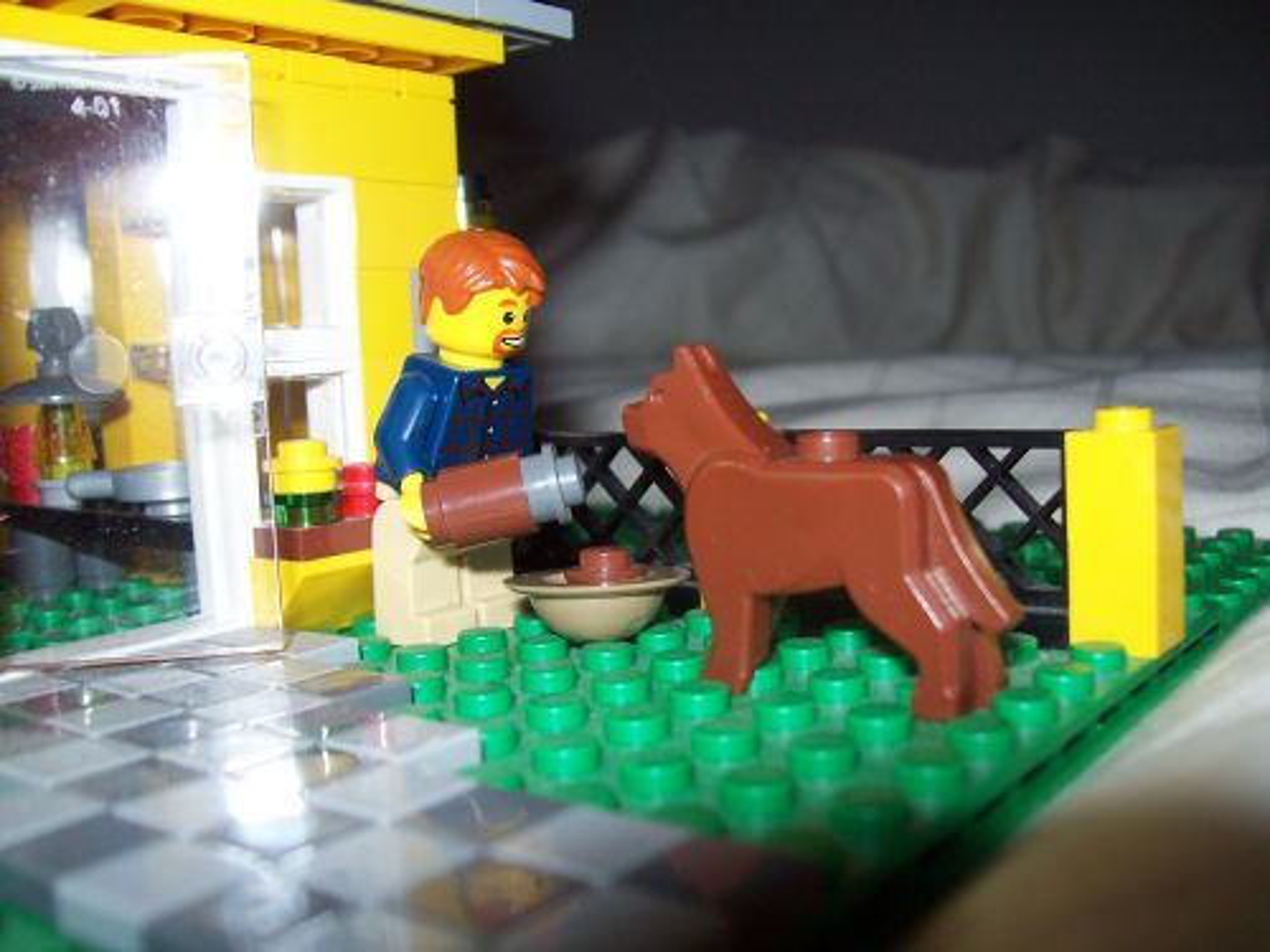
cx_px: 635
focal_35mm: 36
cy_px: 476
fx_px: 1321
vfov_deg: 39.7
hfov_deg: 51.4
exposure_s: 1/64
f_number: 2.7
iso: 80
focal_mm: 6
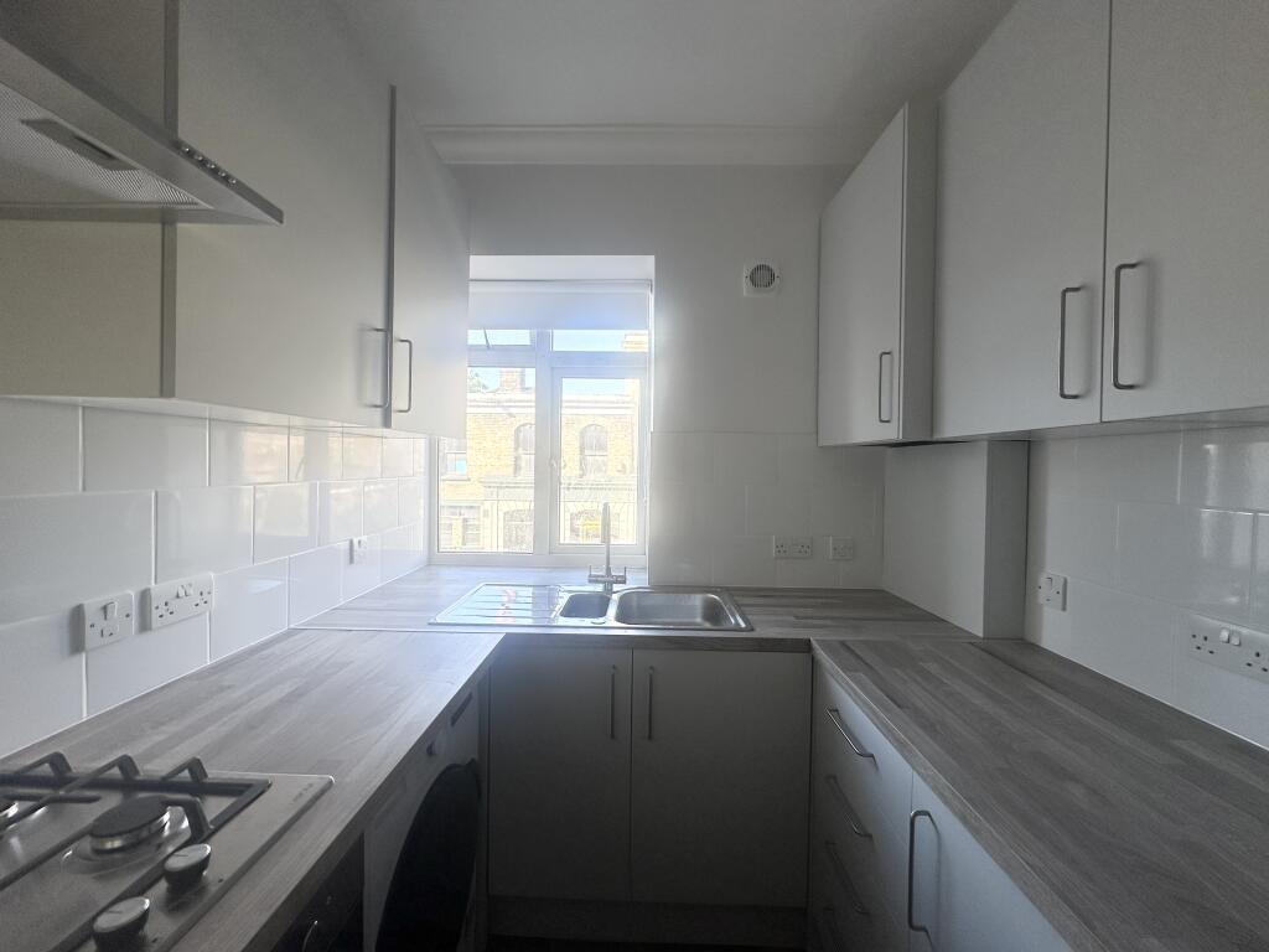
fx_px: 513
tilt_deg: -1.1
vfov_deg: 85.7
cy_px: 476
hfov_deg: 102.1
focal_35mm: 14
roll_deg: -0.9
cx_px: 634
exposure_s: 1/208
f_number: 2.2
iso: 40
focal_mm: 2.22
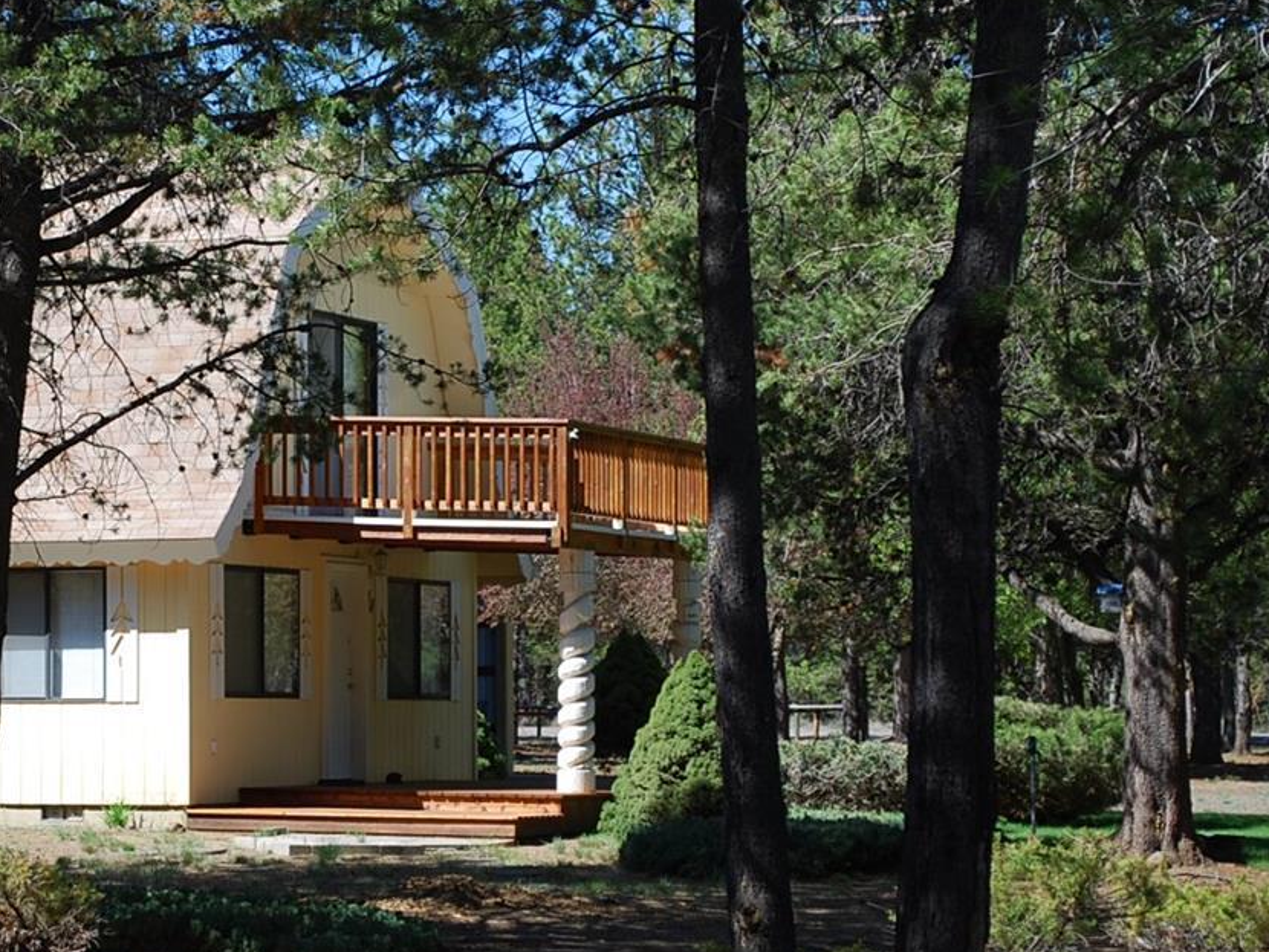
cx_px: 239
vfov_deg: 12.4
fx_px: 4400
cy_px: 539
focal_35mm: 120
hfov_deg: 16.3
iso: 100
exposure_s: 1/200
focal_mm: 46
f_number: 7.1
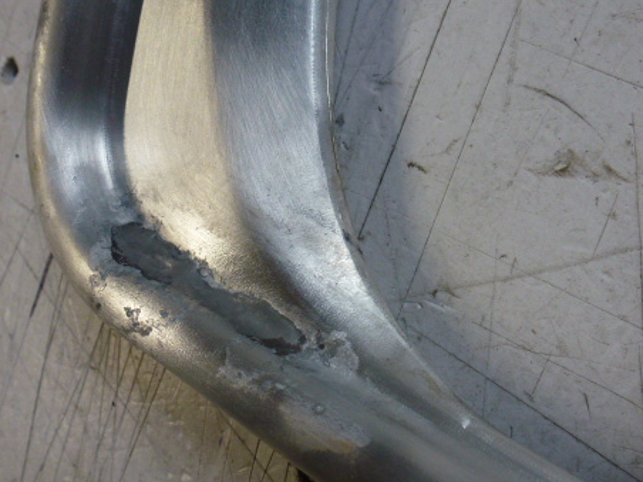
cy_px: 252
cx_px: 367
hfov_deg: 53.8
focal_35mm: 34
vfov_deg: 41.8
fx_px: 632
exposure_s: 1/60
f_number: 3.3
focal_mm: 4.3
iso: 200
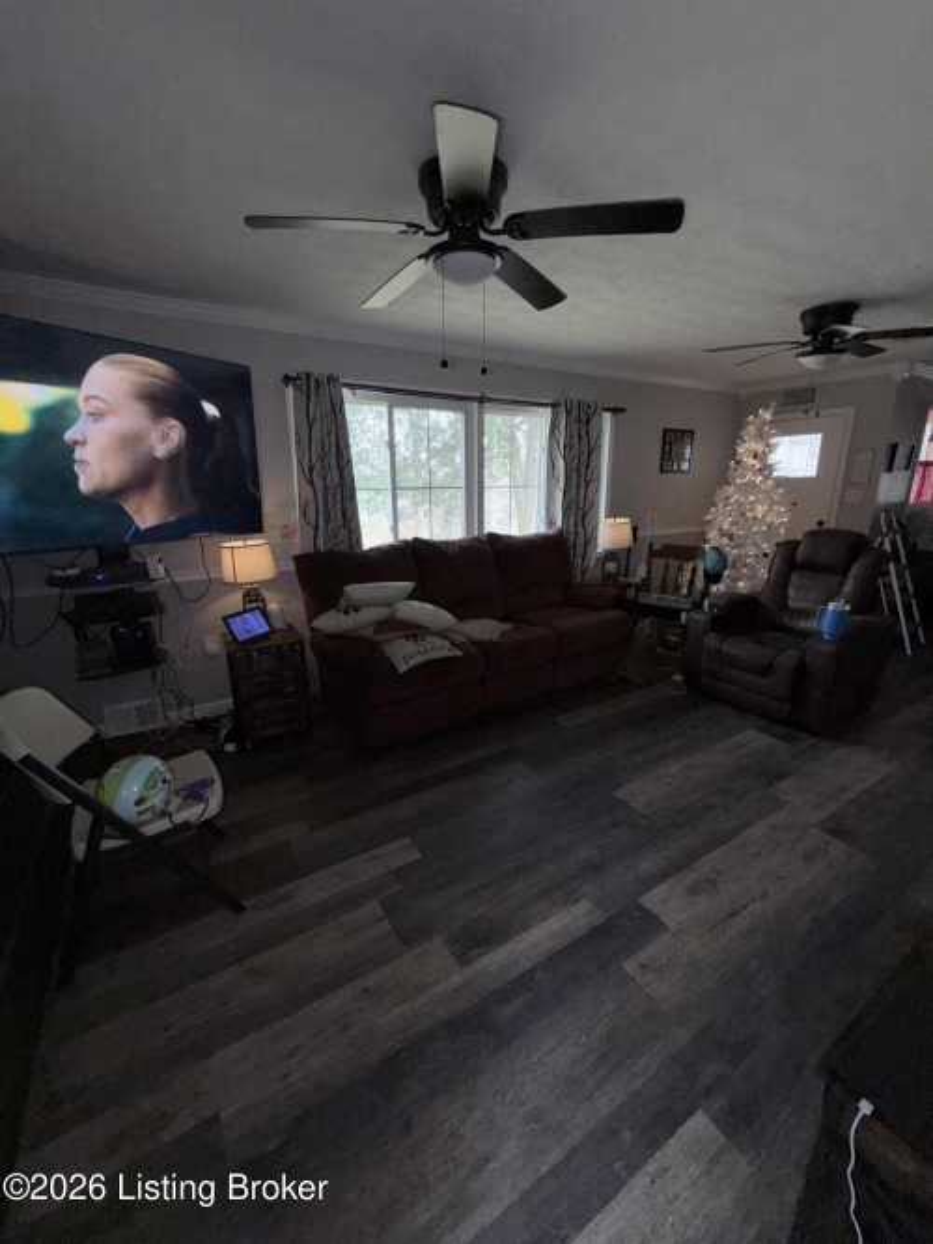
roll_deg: +1.3
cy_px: 622
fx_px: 503
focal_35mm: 14
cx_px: 466
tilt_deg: -15.3
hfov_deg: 85.7
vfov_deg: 102.1
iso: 32
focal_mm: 2.22
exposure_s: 1/60
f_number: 2.2
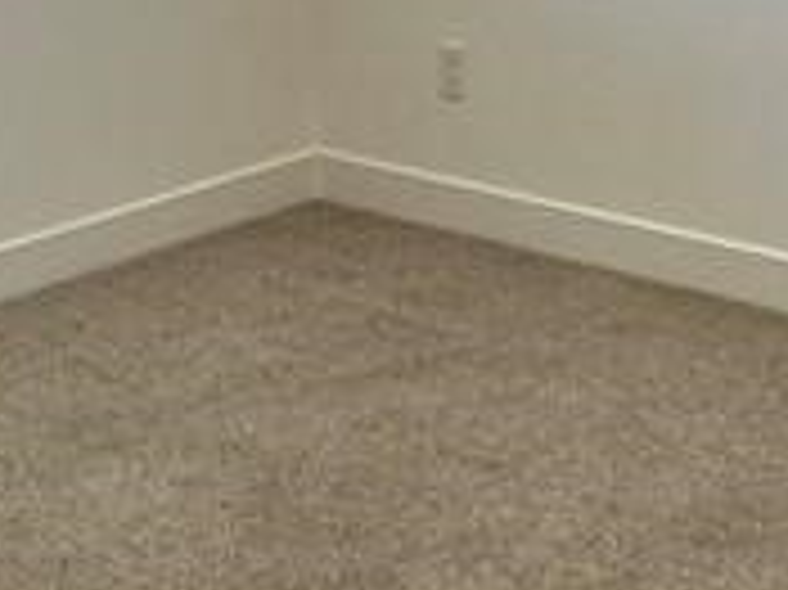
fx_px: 1865
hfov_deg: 23.8
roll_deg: +0.5
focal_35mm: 82
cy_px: -306
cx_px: 473
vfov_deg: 16.3
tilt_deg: -1.1
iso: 125
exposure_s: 1/120
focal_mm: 2.22
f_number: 2.2
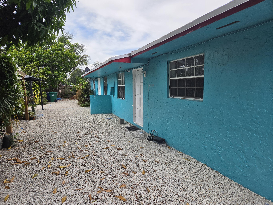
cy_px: 102
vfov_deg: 58.9
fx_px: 181
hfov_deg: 73.9
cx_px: 136
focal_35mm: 23
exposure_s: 1/3569
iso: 80
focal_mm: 5.4
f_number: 1.8
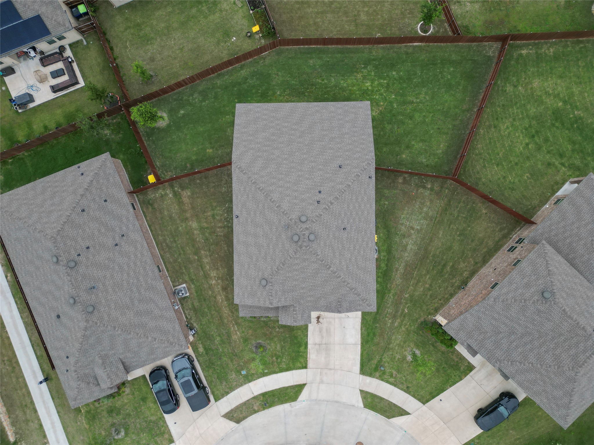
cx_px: 297
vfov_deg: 56.8
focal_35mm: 24
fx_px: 412
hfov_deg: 71.6
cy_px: 222
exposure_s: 1/80
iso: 120
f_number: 1.7
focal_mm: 6.72
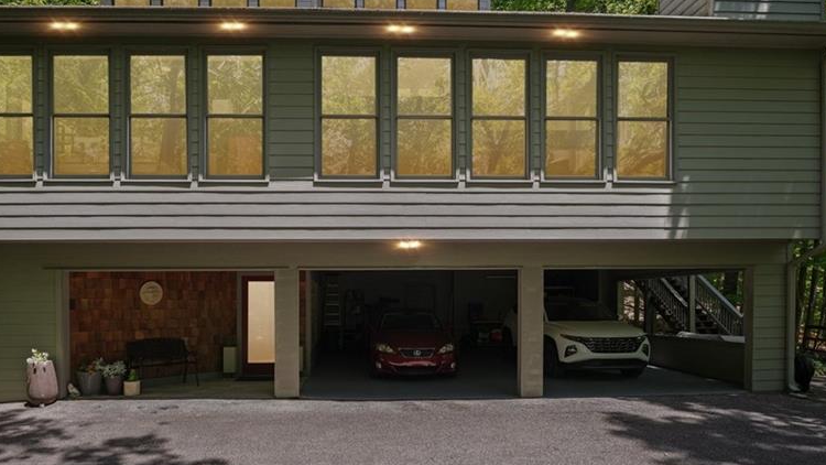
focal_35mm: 20
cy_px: 161
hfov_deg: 86.3
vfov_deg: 54.9
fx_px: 438
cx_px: 365
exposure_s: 1/160
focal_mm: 14
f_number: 8
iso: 320
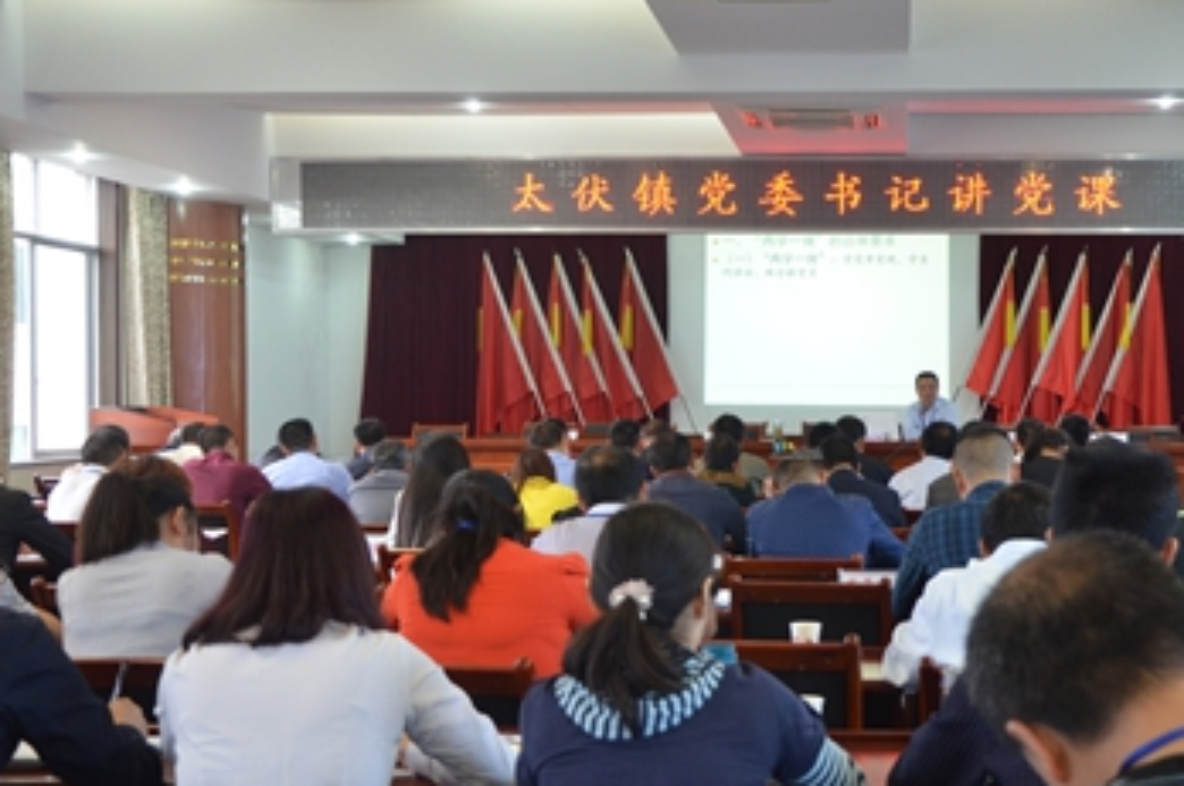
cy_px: 451
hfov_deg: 35.3
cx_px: 796
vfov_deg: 24.1
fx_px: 1839
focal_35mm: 56
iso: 800
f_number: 4
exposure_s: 1/30
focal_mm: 26
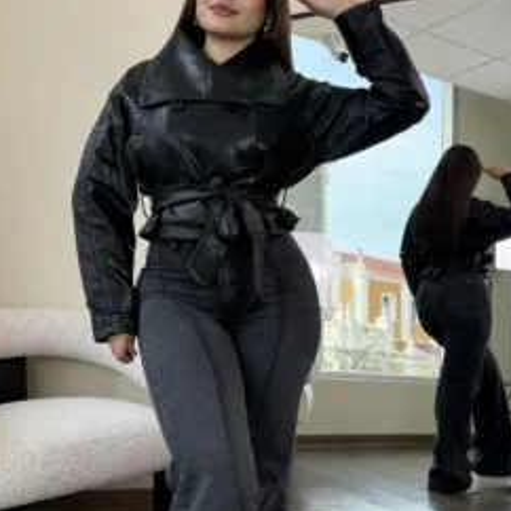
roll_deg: -0.3
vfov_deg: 47.2
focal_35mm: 35
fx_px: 585
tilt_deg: +0.9
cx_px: 226
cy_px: 251
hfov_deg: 47.1
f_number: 1.78
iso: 100
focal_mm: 6.76
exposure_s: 1/240
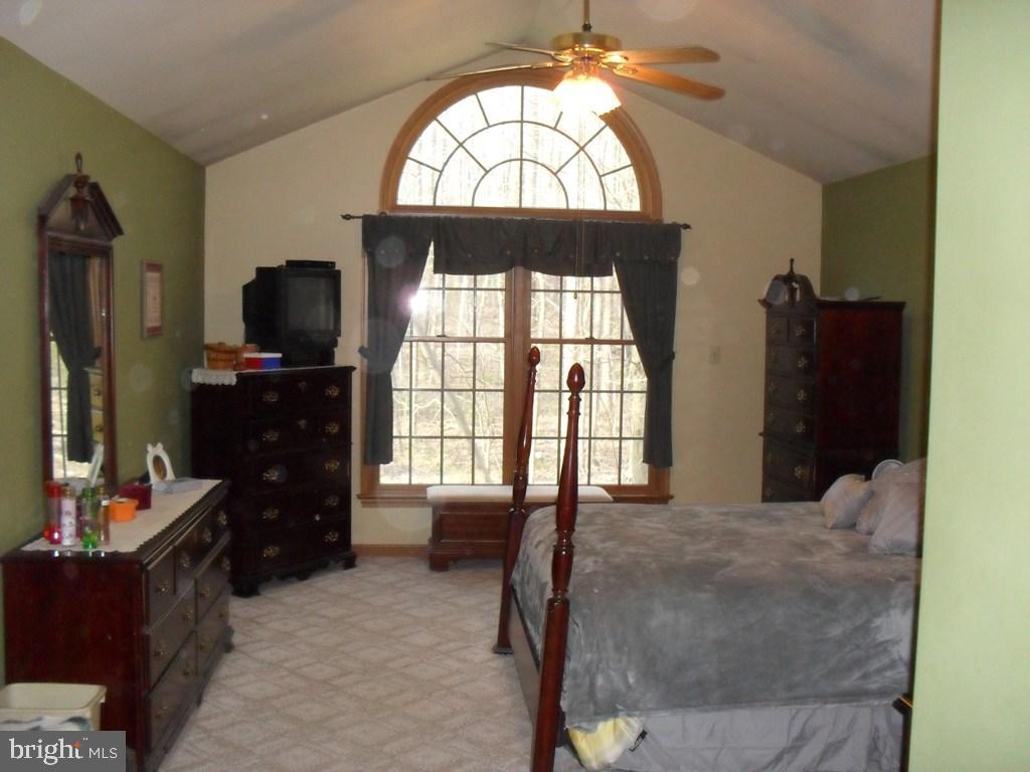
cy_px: 386
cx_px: 515
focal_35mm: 35
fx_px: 1041
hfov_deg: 52.6
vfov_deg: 40.7
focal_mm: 6.3
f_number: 3.2
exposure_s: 1/45
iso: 320
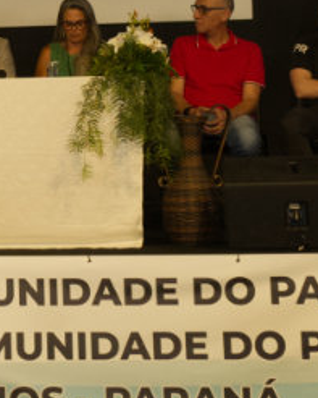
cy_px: -137
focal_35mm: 160
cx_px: -176
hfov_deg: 9.4
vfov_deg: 11.7
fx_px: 1881
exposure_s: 1/100
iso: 2500
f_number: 4
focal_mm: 35
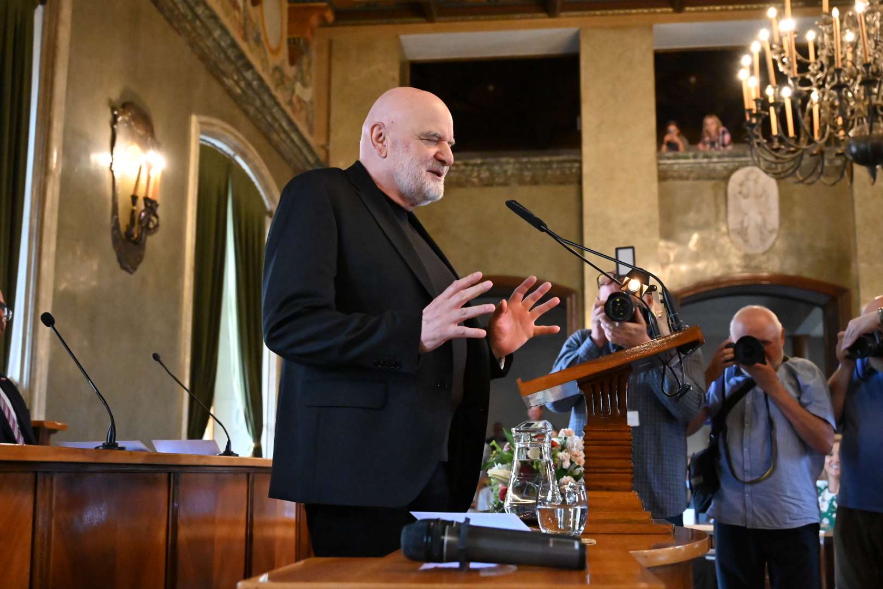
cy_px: 294
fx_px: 1104
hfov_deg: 43.6
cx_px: 442
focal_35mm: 45
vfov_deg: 29.9
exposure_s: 1/800
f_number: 4.5
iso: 20000
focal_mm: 45
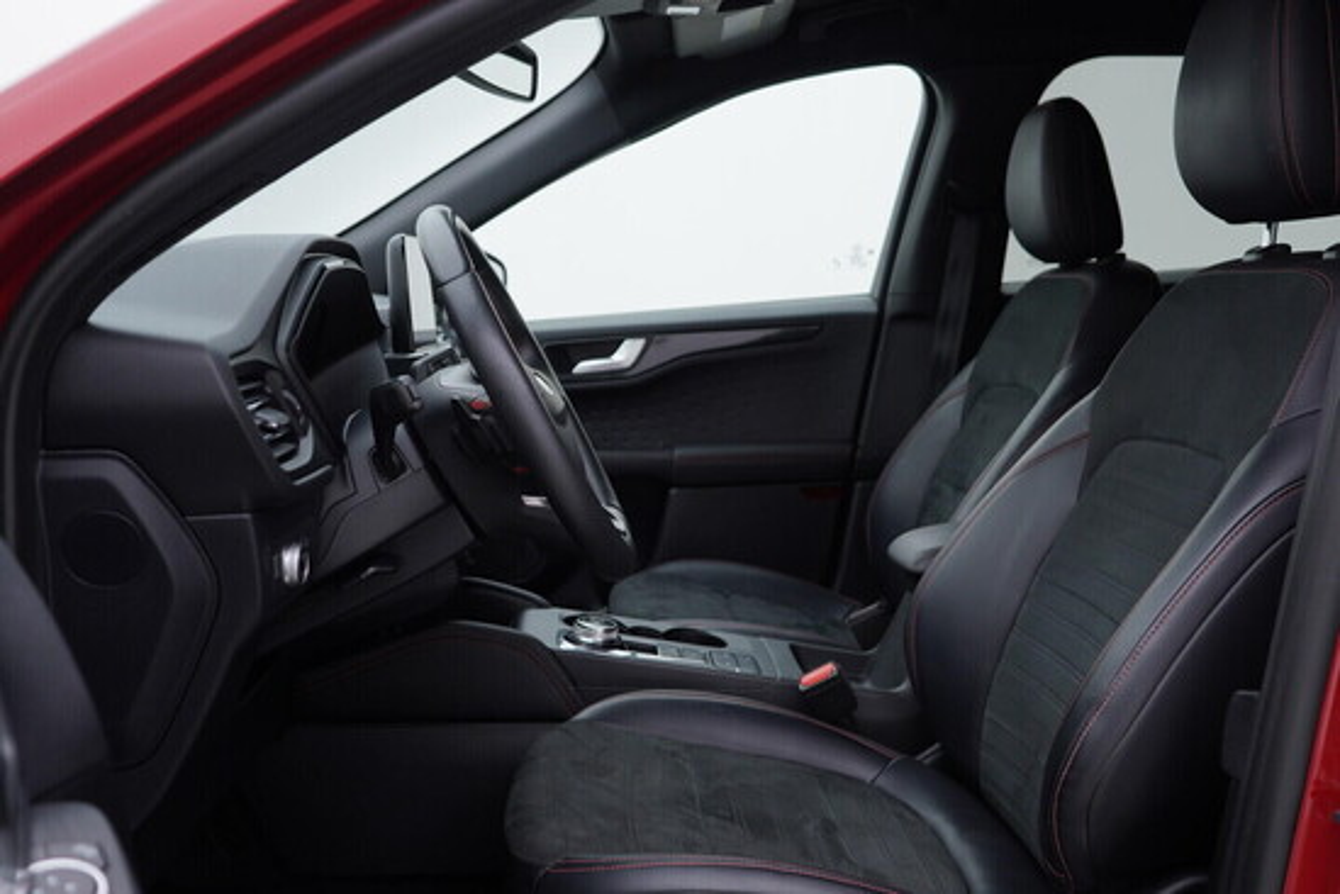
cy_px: 447
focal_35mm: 36
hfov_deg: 53.1
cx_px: 670
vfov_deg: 36.9
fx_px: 1340
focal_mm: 24
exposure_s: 1/50
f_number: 3.2
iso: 125
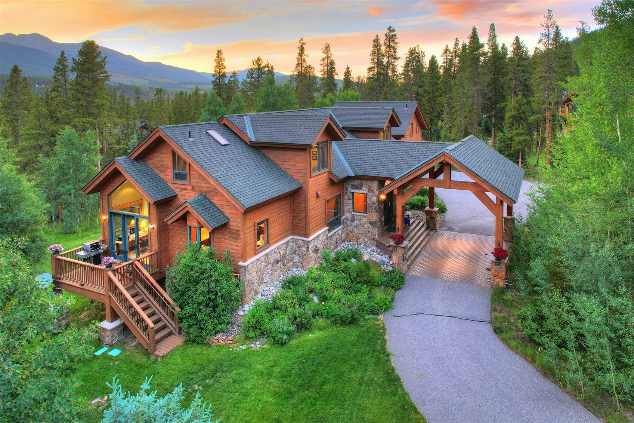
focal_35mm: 22
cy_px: 212
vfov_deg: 57.2
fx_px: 387
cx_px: 317
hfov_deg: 78.6
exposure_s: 1/60
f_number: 2.8
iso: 100
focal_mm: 8.4
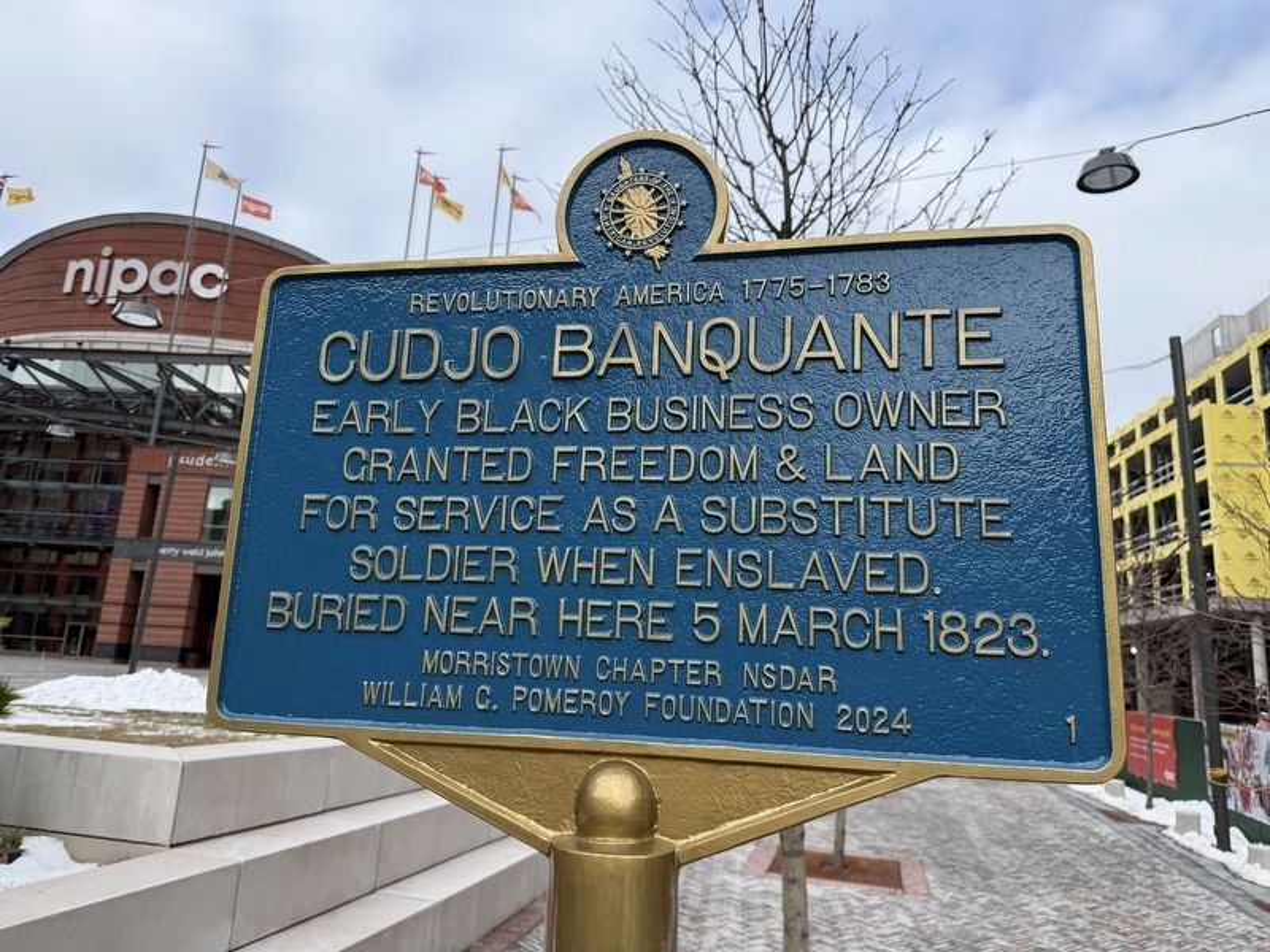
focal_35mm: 24
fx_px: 881
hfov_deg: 71.6
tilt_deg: +13.5
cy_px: 476
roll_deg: -4.8
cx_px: 635
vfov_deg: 56.8
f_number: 1.78
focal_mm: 6.76
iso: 80
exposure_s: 1/1385
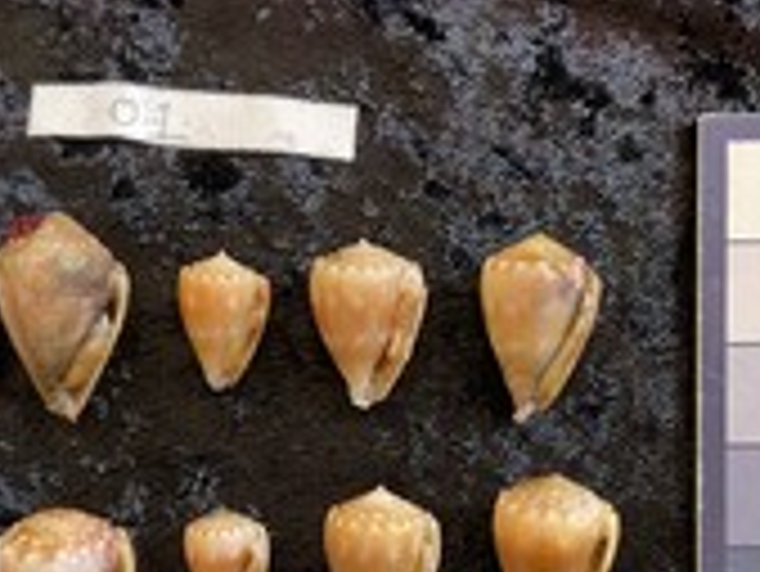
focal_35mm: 60
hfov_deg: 32.2
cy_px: 520
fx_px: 1318
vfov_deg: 23.8
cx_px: 391
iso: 50
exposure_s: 1/60
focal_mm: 3
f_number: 1.8
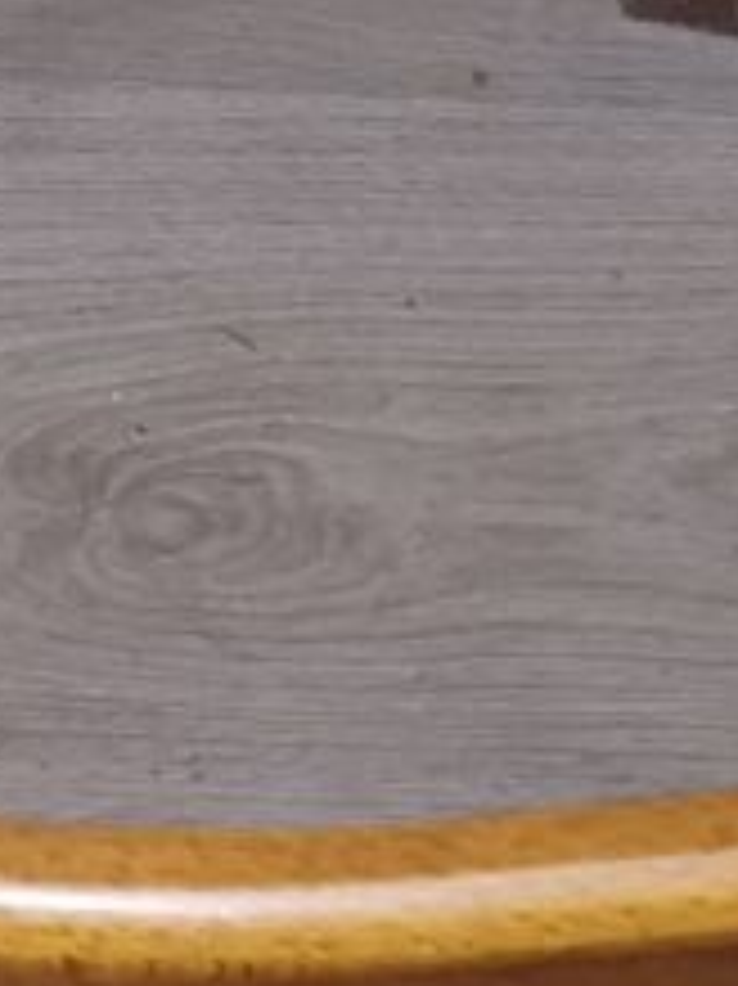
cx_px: 274
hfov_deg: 9.7
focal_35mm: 152
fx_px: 4325
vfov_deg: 11.1
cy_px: -1330
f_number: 1.8
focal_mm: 4.65
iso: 320
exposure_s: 1/50
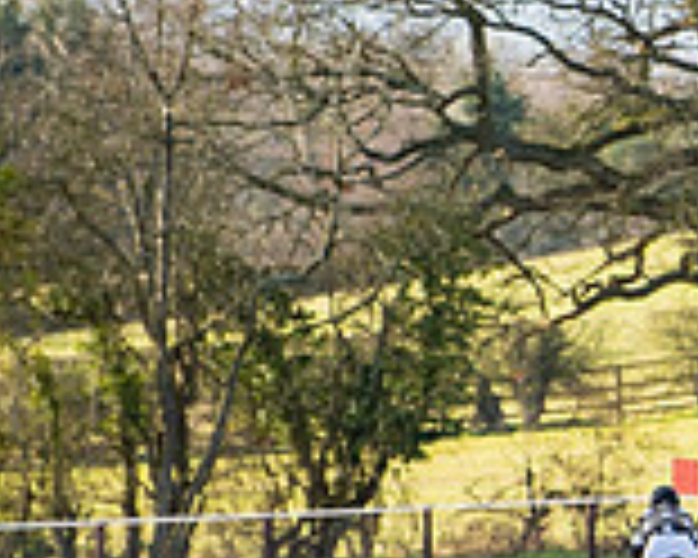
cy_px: 466
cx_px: 1129
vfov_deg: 1.2
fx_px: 27620
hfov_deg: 1.4
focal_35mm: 1337
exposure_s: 1/1250
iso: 640
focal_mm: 200
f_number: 4
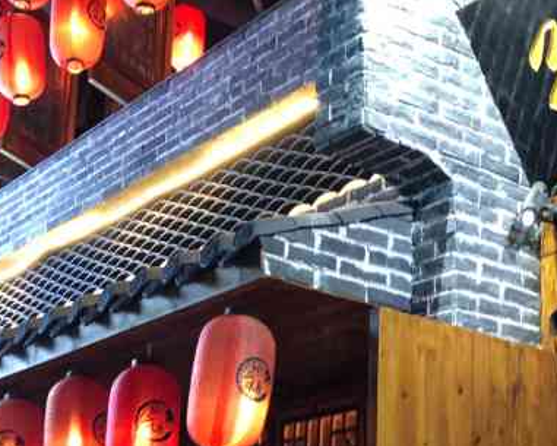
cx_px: 373
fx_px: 1105
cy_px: 412
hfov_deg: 28.1
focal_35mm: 67
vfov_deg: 22.2
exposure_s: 1/4
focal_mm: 4
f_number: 1.8
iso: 100
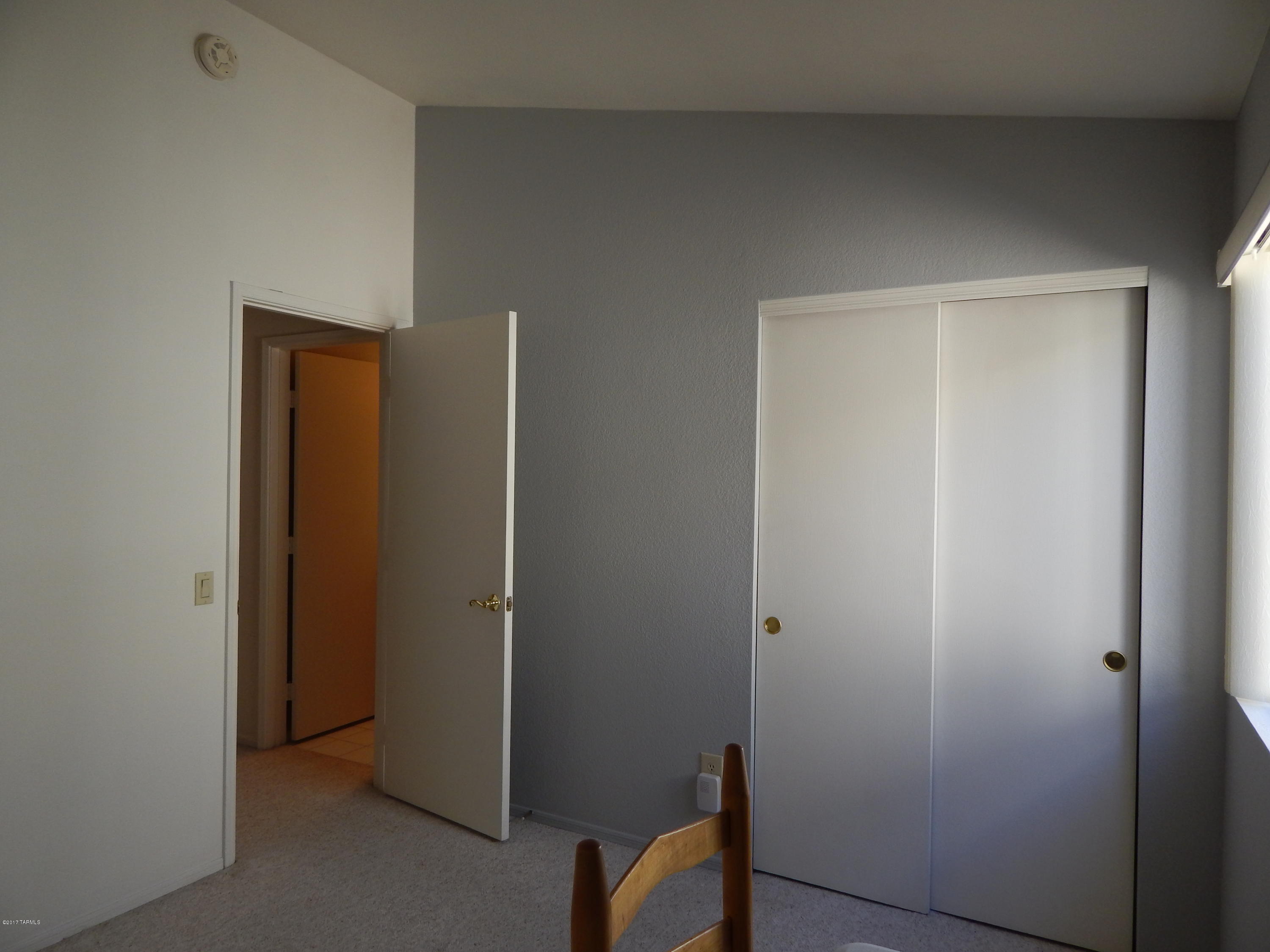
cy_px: 476
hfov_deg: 73.9
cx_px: 635
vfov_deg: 58.9
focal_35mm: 23
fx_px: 844
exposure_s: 1/80
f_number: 3
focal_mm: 4
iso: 125
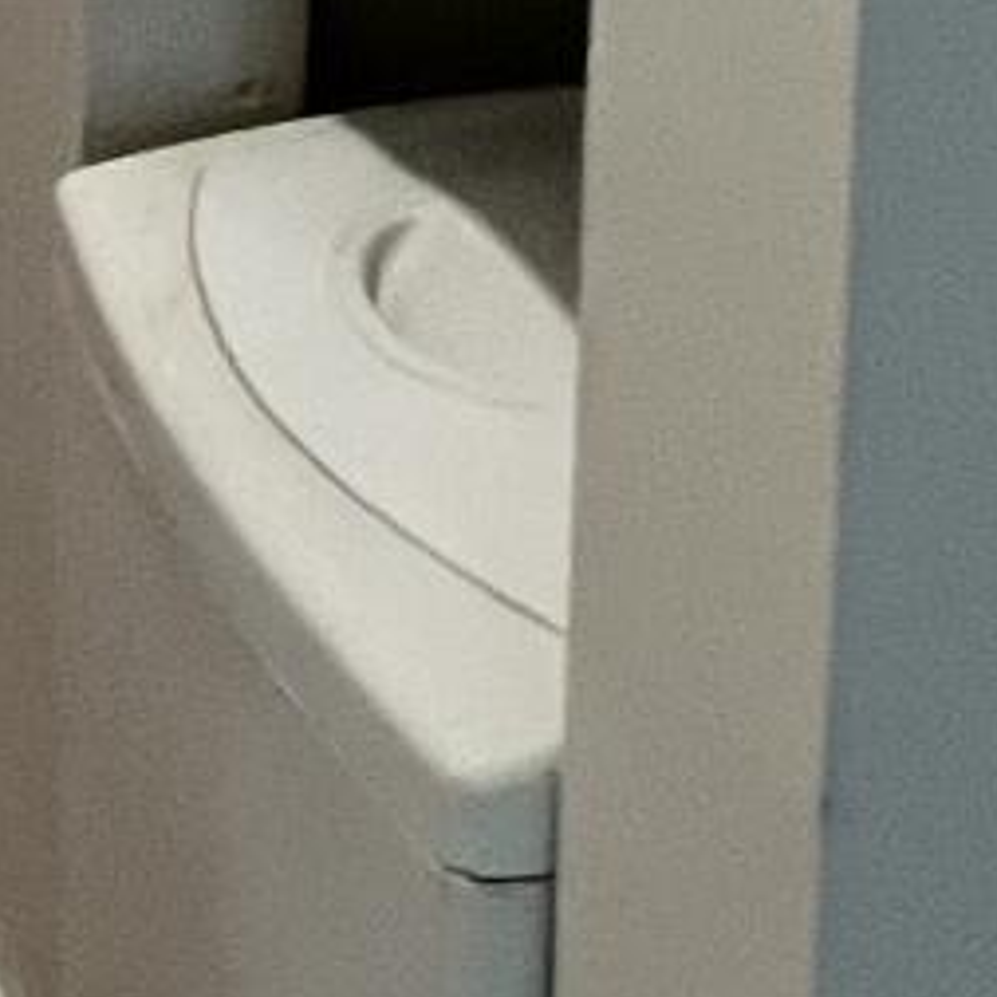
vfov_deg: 17.2
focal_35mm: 91
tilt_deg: -6.1
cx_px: -839
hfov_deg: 16.0
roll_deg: +2.2
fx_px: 2965
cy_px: -516
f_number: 1.8
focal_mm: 1.57
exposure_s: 1/60
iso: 320
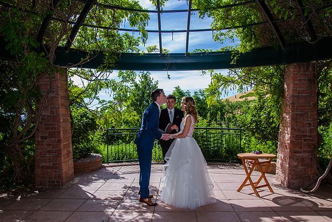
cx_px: 166
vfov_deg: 46.1
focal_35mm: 28
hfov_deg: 65.3
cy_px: 130
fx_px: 259
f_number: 7.1
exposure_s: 1/250
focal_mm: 24
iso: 200
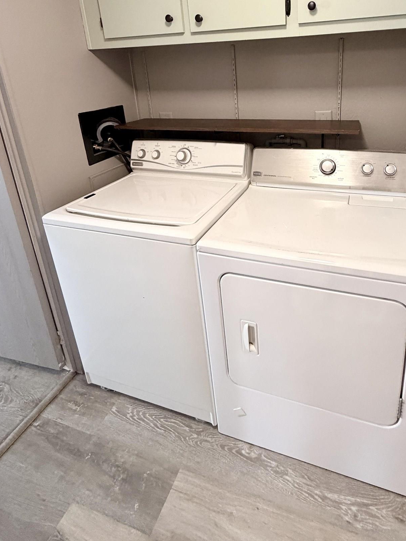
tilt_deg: -17.5
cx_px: 266
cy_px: 161
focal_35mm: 20
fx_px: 313
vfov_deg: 77.8
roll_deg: +1.3
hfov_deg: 64.5
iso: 400
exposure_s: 1/60
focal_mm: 2.22
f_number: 2.2
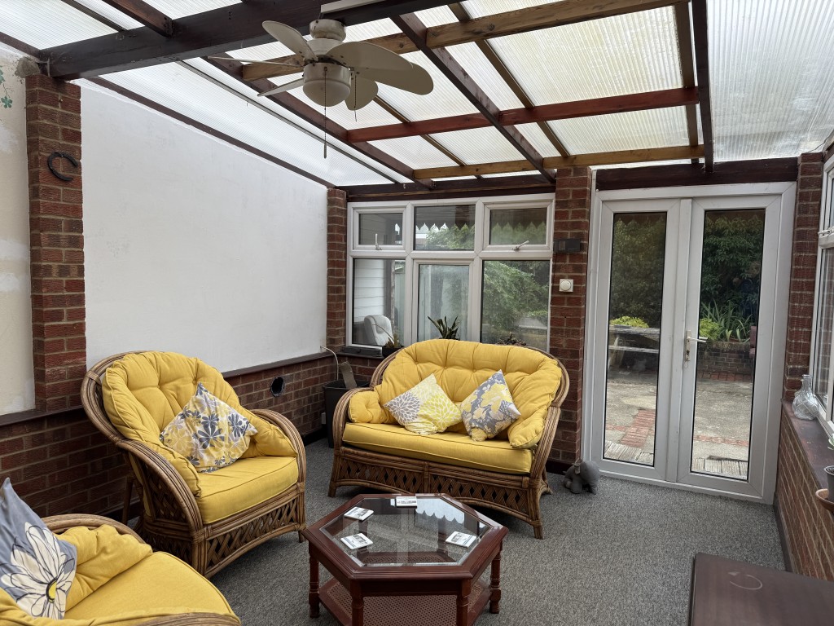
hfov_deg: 71.6
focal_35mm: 24
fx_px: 578
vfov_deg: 56.8
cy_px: 313
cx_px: 417
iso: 80
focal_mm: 6.76
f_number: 1.78
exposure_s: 1/1005
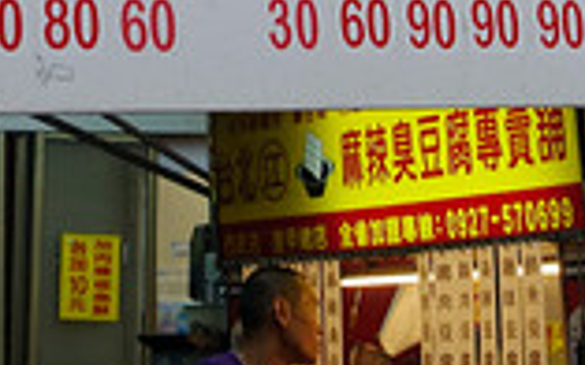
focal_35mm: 160
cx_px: 238
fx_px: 2550
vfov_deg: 7.8
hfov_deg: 13.1
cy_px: -358
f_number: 2.8
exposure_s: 1/80
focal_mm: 14.9
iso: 125
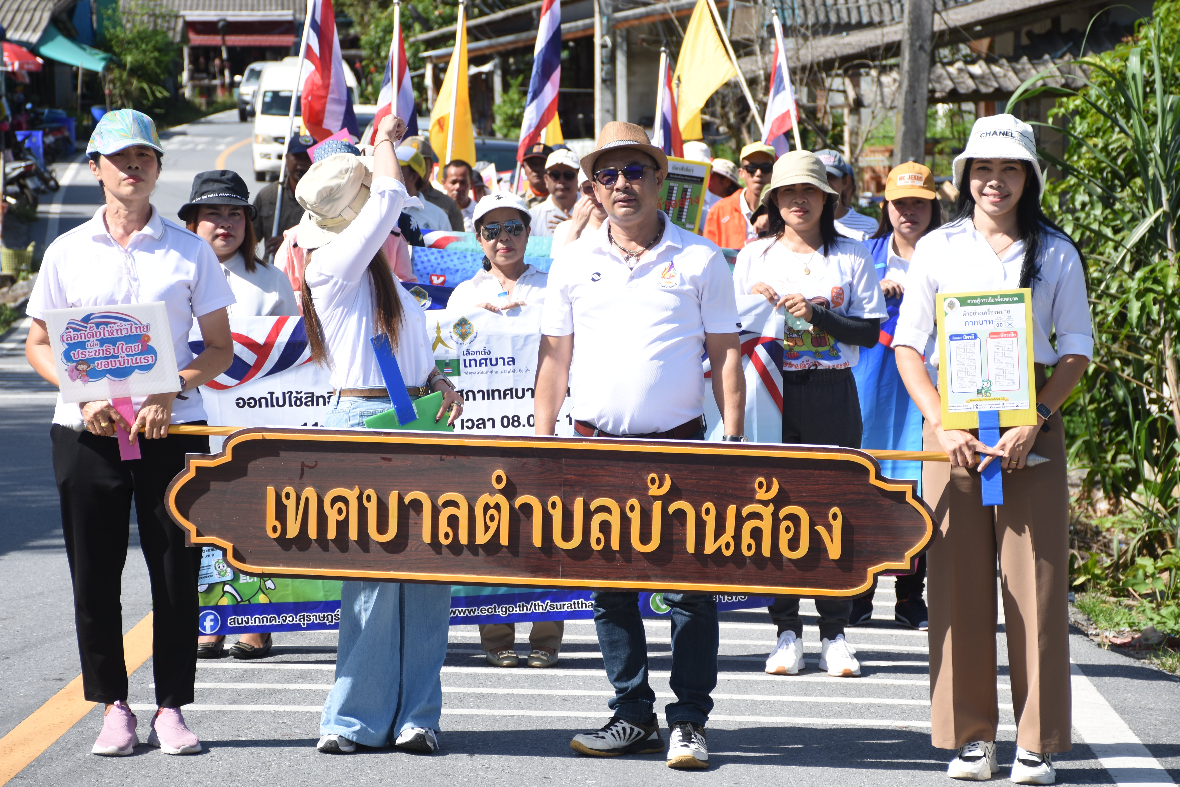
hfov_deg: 15.8
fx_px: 4261
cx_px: 581
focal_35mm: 130
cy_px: 409
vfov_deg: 10.5
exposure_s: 1/320
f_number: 5.6
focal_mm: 80
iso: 100
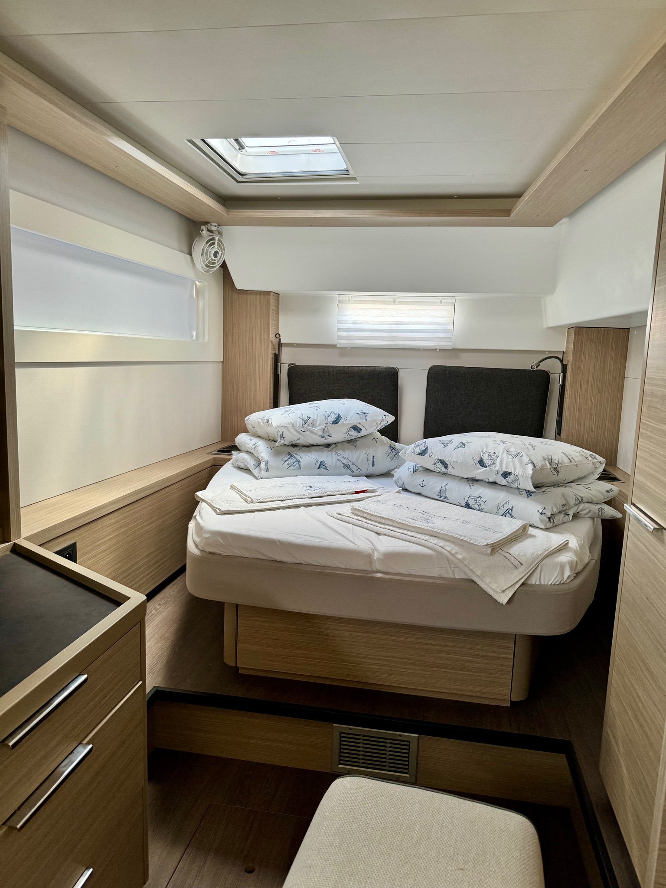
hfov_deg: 56.8
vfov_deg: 71.6
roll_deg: -2.3
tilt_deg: -8.2
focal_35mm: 24
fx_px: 616
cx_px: 333
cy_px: 444
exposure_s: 1/121
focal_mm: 6.76
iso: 160
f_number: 1.78
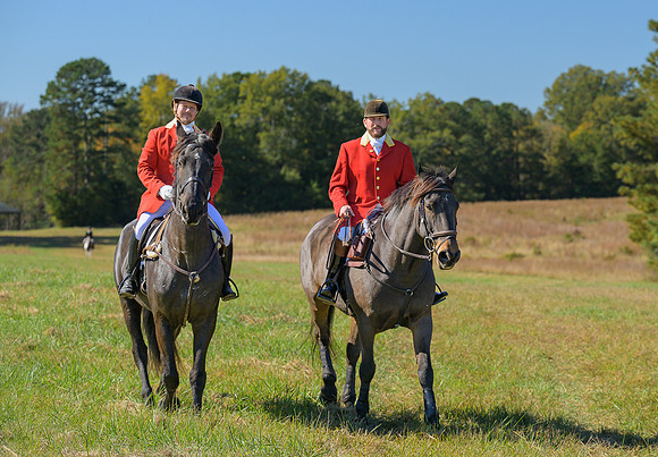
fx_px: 2105
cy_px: 215
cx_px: 406
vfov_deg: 12.4
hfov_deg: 17.7
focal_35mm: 114
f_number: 4
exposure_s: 1/640
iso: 200
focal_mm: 92
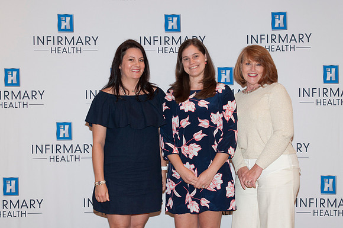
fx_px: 571
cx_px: 172
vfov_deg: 22.6
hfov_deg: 33.4
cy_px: 114
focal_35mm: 60
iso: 400
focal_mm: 40
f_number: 5.6
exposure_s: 1/60
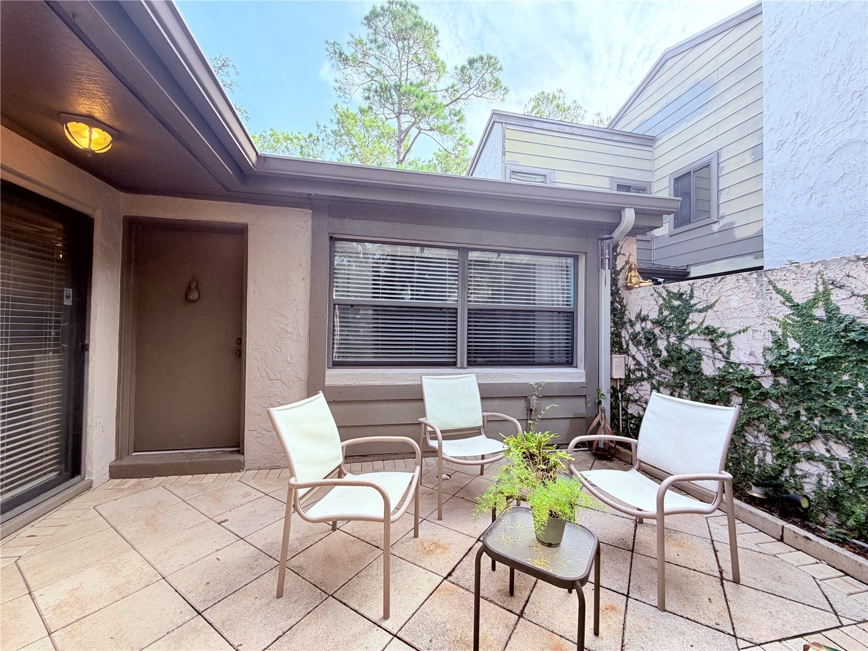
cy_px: 326
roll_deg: -0.6
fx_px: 351
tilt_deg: +0.3
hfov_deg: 102.1
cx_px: 434
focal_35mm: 14
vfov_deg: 85.7
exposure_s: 1/147
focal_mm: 2.22
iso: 64
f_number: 2.2
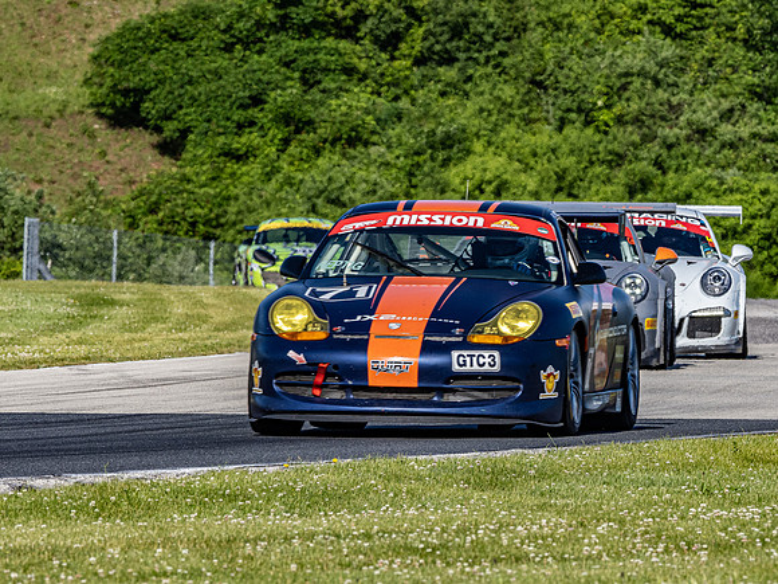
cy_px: 271
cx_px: 417
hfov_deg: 3.1
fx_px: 14479
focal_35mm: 644
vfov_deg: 2.3
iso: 400
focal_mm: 300
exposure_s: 1/500
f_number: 11
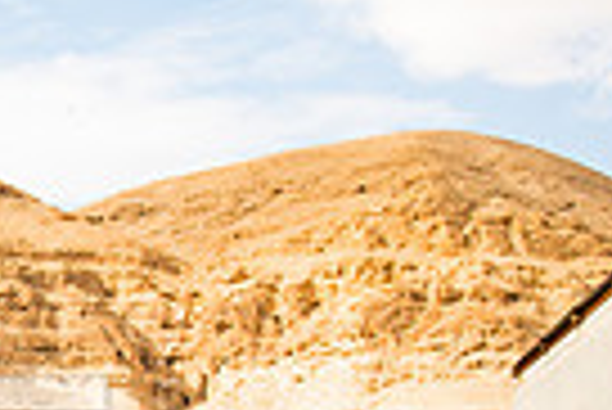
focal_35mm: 102
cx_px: -536
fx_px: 1736
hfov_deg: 16.3
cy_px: 502
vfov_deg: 13.1
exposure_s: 1/2500
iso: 200
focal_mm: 24
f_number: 2.8
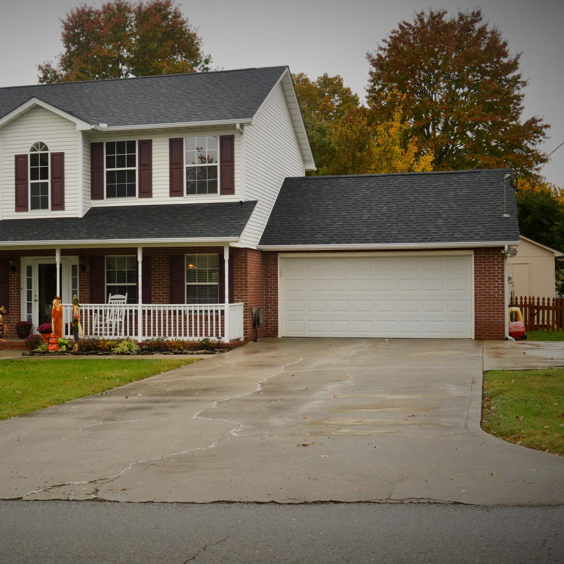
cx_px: 191
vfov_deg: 36.1
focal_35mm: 47
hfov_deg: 35.7
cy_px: 285
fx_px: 866
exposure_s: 1/160
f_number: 6.3
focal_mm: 24
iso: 100
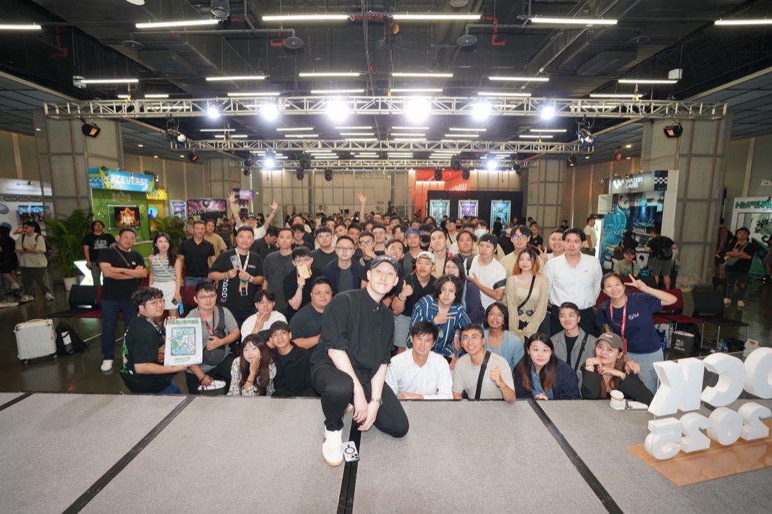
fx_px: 343
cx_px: 386
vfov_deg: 73.7
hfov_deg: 96.7
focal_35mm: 16
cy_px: 257
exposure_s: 1/160
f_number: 2.8
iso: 800
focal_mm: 16
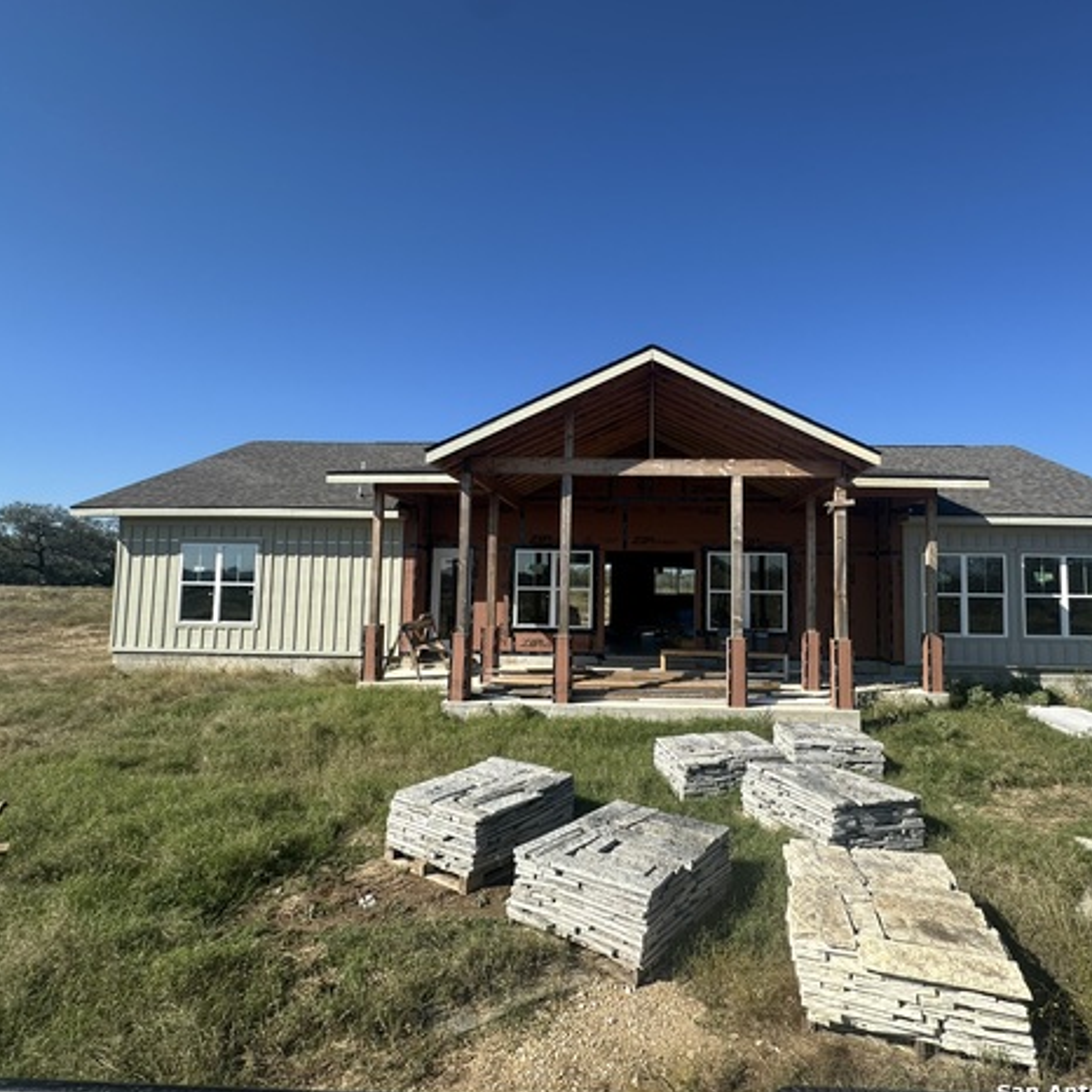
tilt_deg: +4.3
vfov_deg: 84.0
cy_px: 544
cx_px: 628
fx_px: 607
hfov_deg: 83.4
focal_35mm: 17
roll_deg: -1.1
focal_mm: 2.22
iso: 40
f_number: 2.2
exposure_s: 1/1553
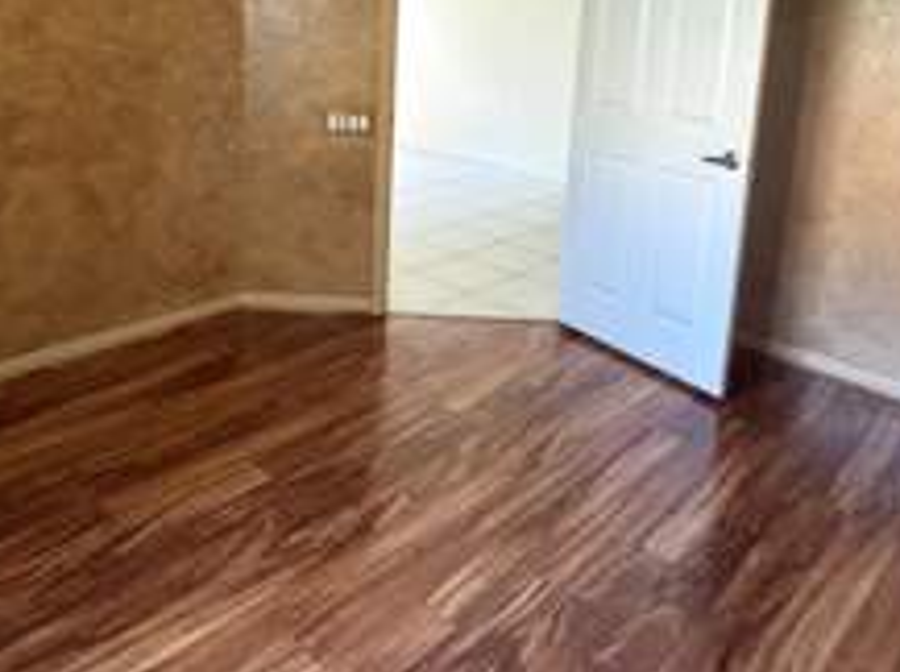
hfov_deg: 58.0
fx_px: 805
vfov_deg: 43.1
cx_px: 361
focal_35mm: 31
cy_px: 131
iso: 800
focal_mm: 2.22
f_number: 2.2
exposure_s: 1/60
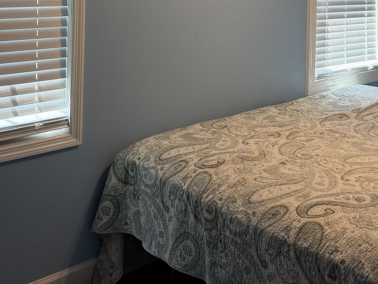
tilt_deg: -1.8
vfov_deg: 26.8
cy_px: -9
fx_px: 557
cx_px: 201
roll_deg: -3.2
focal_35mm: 51
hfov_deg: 37.5
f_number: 1.78
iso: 160
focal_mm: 6.76
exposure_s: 1/120
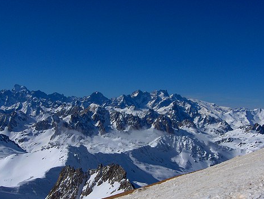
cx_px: 144
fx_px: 382
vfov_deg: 29.2
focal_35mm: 50
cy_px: 115
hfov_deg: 38.1
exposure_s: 1/2083
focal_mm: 8
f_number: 4.8
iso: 100
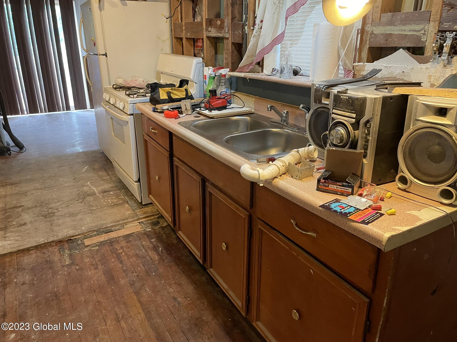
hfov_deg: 67.3
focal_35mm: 26
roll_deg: +0.4
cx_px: 228
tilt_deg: -19.0
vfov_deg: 53.1
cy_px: 171
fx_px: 343
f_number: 1.6
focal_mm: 4.2
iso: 400
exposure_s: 1/60
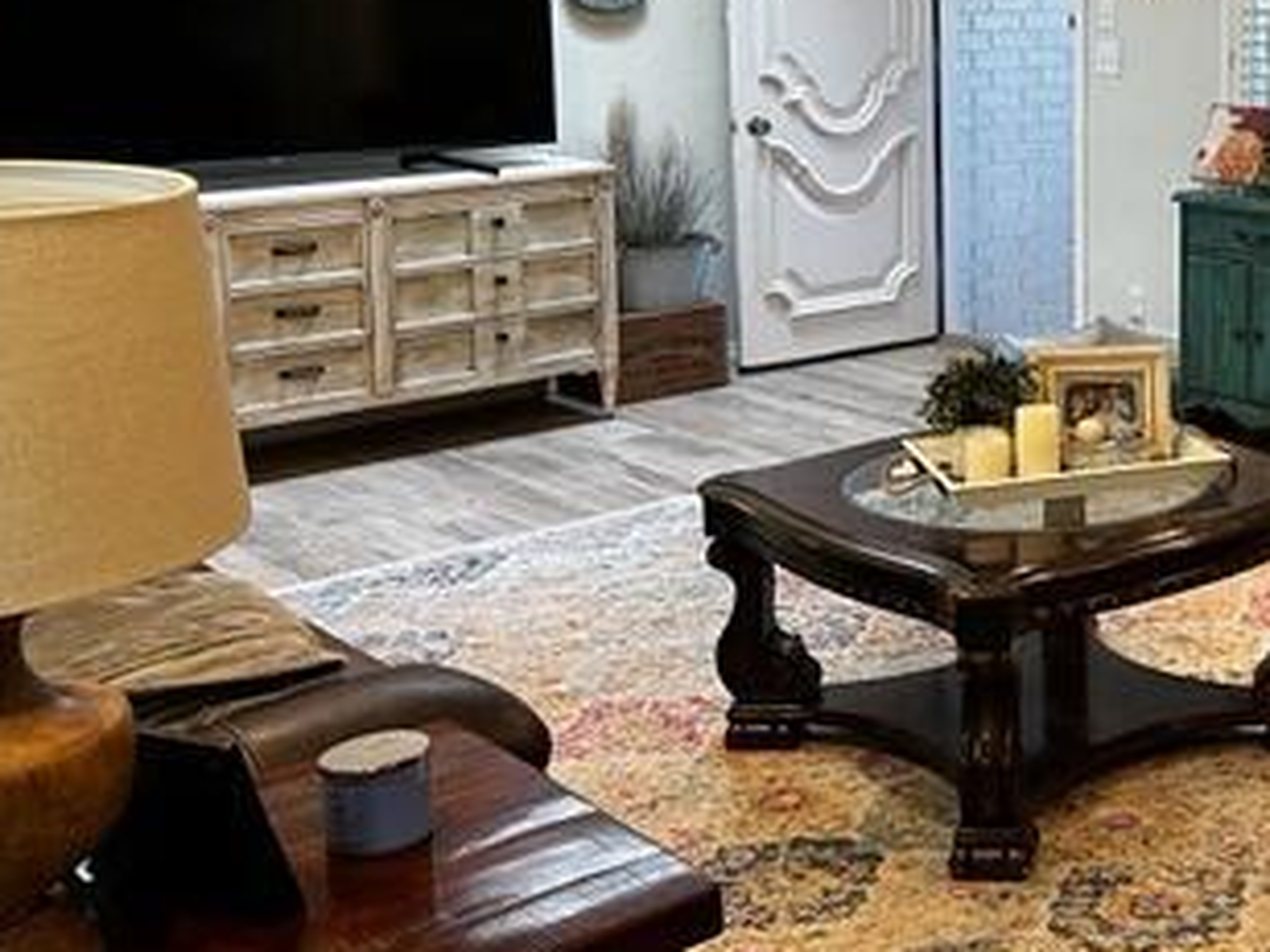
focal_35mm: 54
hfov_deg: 32.5
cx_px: 1286
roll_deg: -1.0
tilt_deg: -7.5
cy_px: 169
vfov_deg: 26.5
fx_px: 1981
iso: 160
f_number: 1.5
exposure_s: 1/60
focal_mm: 5.7
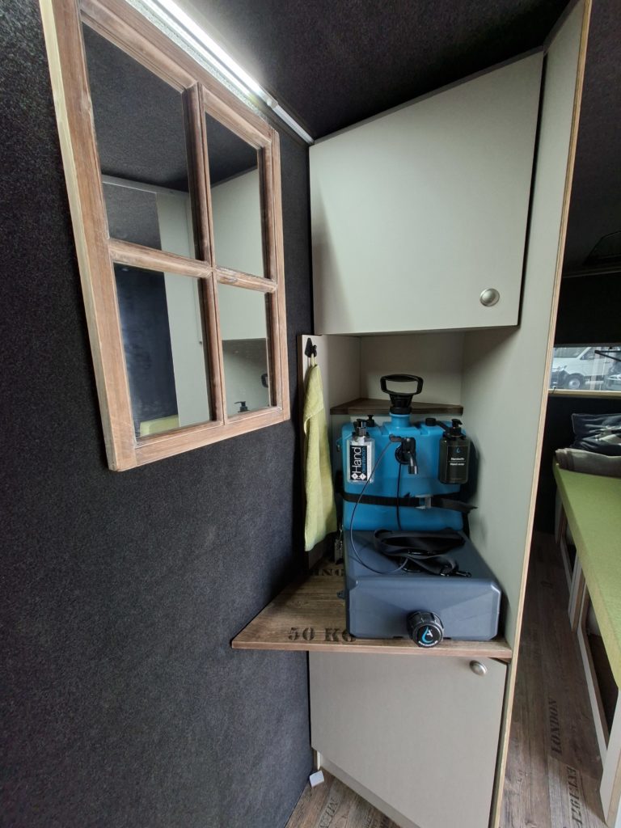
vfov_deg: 106.2
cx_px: 310
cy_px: 414
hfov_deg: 89.9
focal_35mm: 13
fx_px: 311
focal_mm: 1.74
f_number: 2.2
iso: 80
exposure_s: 1/40
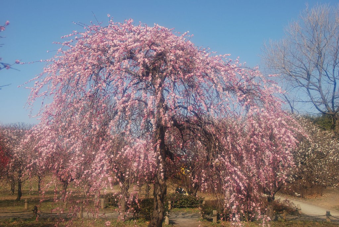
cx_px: 170
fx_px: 368
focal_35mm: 39
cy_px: 114
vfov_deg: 34.3
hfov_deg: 49.5
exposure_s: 1/500
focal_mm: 26
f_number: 5
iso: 100
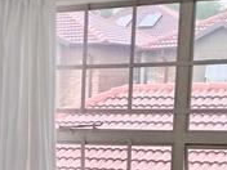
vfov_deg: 11.8
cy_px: 278
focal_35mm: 118
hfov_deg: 16.1
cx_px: -34
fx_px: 774
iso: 3491
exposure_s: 1/100
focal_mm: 4.7
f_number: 1.8
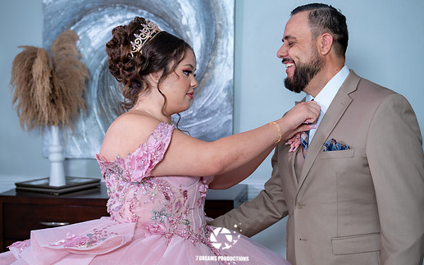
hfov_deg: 34.0
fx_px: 693
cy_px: 128
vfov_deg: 21.6
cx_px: 222
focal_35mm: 60
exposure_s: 1/60
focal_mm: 52
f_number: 4
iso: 1250
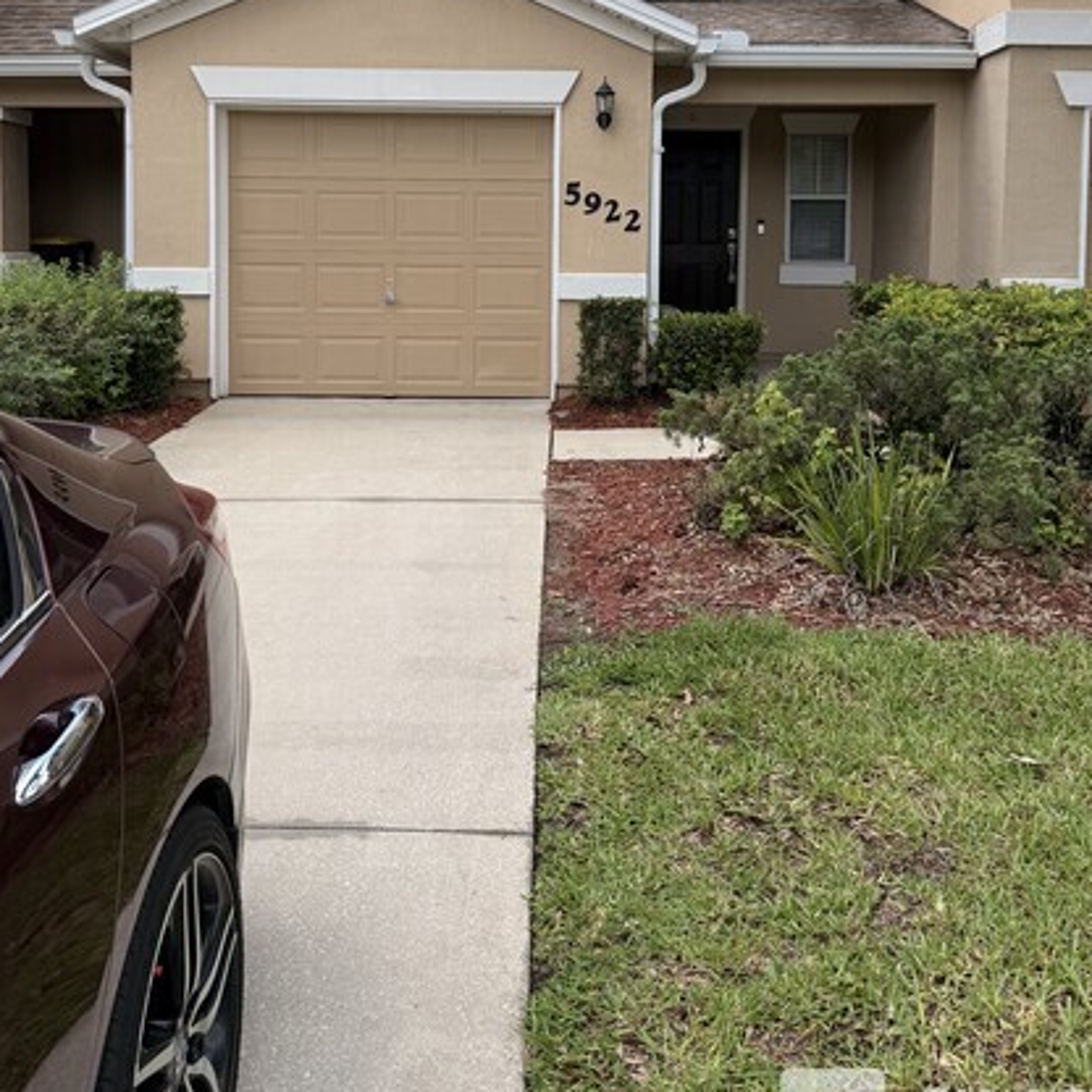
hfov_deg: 48.5
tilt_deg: -1.9
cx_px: 549
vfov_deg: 47.0
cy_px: 298
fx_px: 1213
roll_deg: -0.9
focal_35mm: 34
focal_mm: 6.76
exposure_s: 1/3021
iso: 100
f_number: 1.78
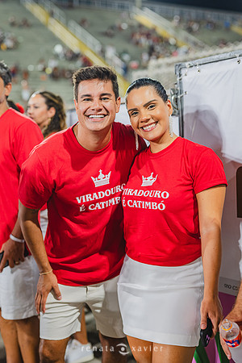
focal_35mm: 50
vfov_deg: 39.6
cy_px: 182
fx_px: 504
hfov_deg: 27.0
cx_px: 121
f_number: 2.2
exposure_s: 1/200
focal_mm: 50
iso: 1600
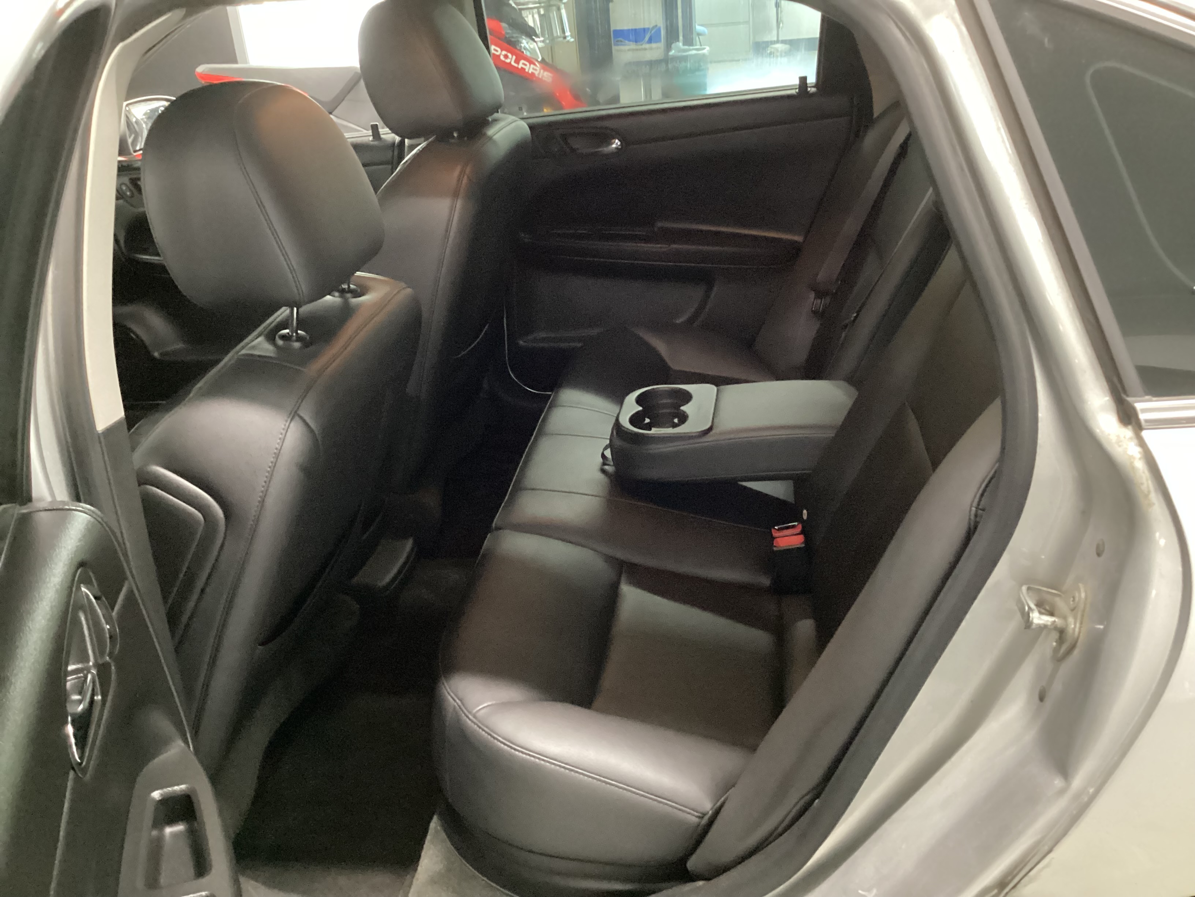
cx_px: 598
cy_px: 448
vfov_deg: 45.4
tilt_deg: -26.8
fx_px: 1070
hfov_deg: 58.4
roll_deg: +5.0
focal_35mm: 31
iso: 800
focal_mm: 3.3
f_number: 2.4
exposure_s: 1/20
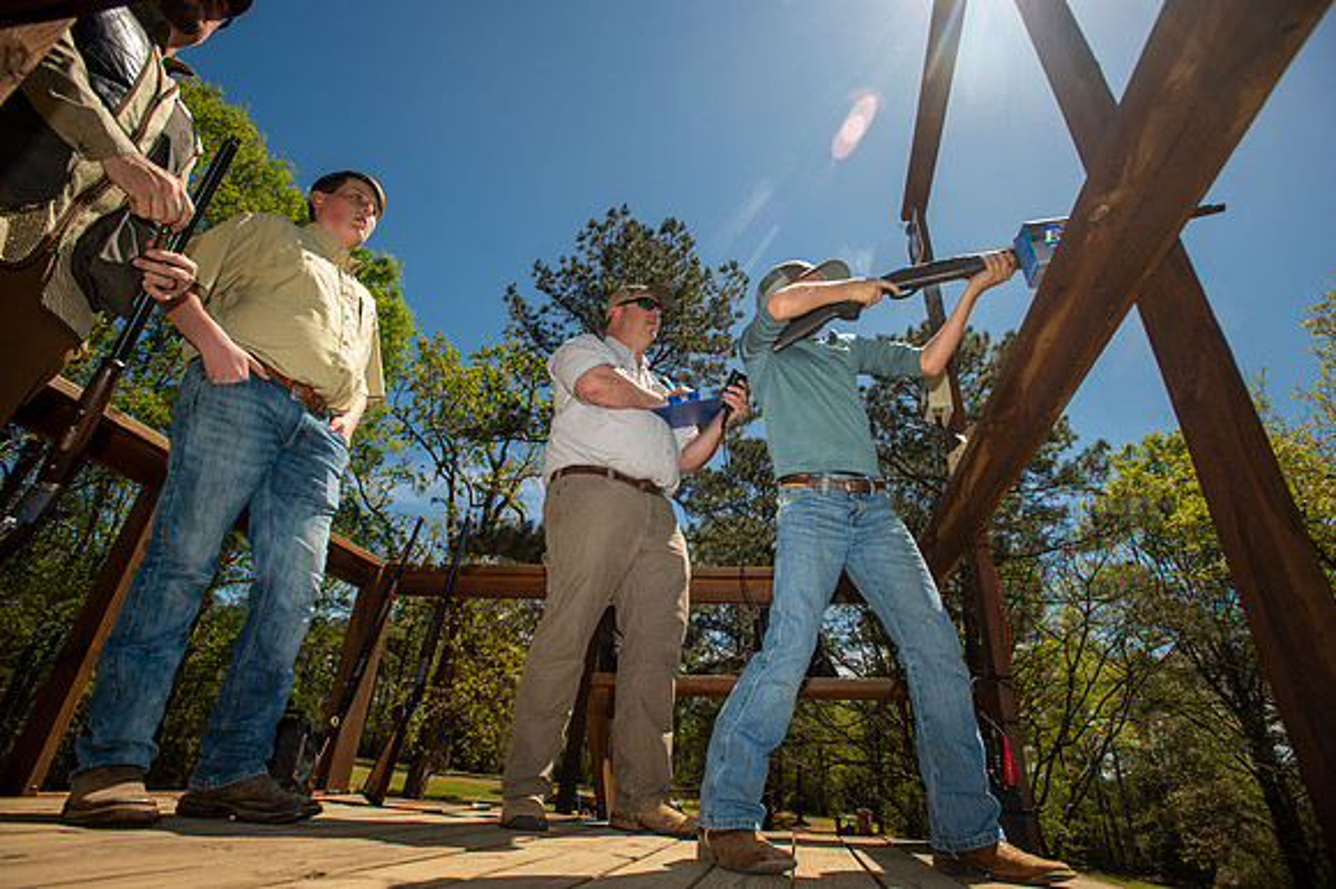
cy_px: 444
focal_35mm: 17
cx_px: 668
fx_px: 631
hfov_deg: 93.3
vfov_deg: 70.4
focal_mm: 17
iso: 80
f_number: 6.3
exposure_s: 1/250
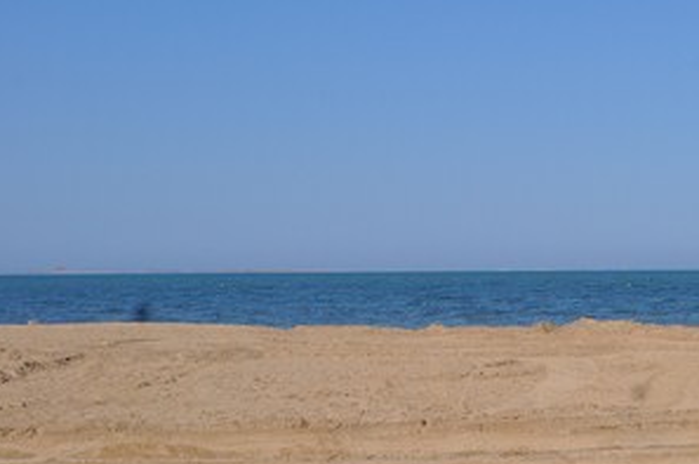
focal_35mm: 84
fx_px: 1628
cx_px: 744
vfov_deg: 16.1
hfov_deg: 23.0
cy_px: 383
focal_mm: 26
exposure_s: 1/500
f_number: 11
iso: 200
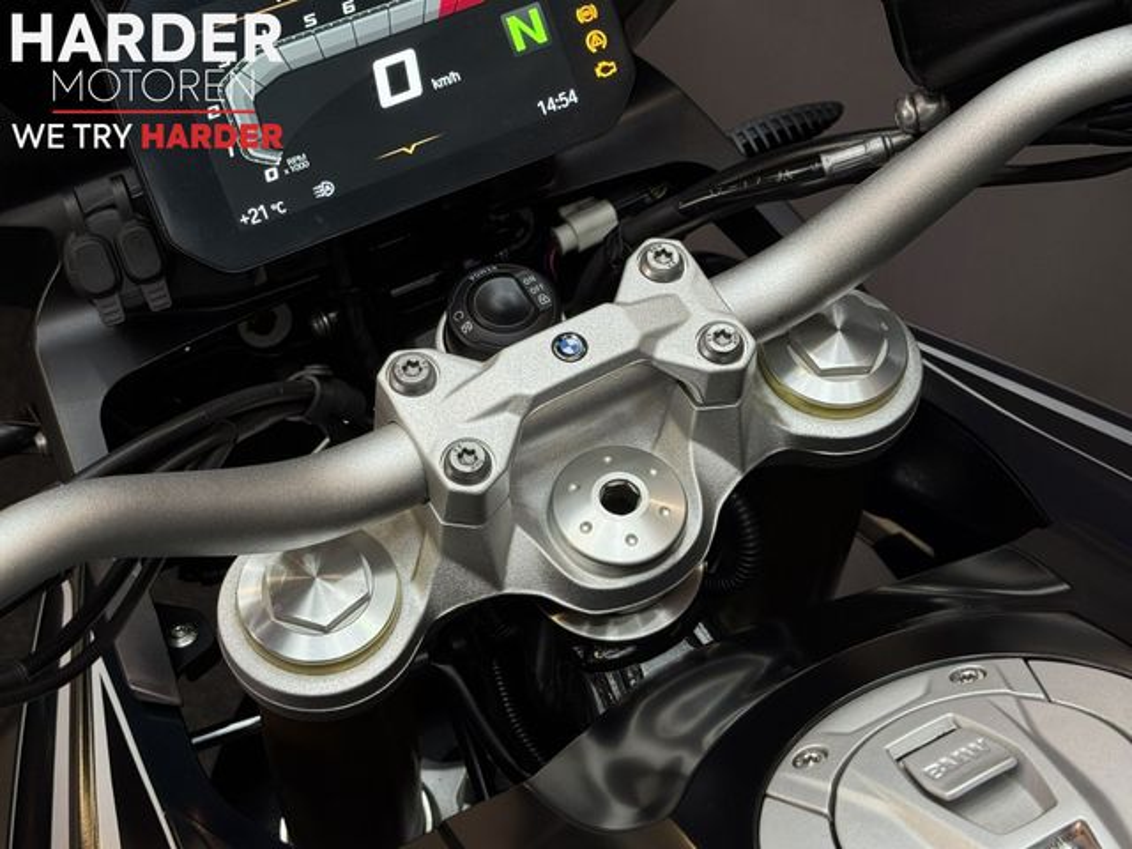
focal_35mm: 48
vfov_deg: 30.3
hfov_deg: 39.7
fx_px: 1570
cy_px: 424
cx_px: 566
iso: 50
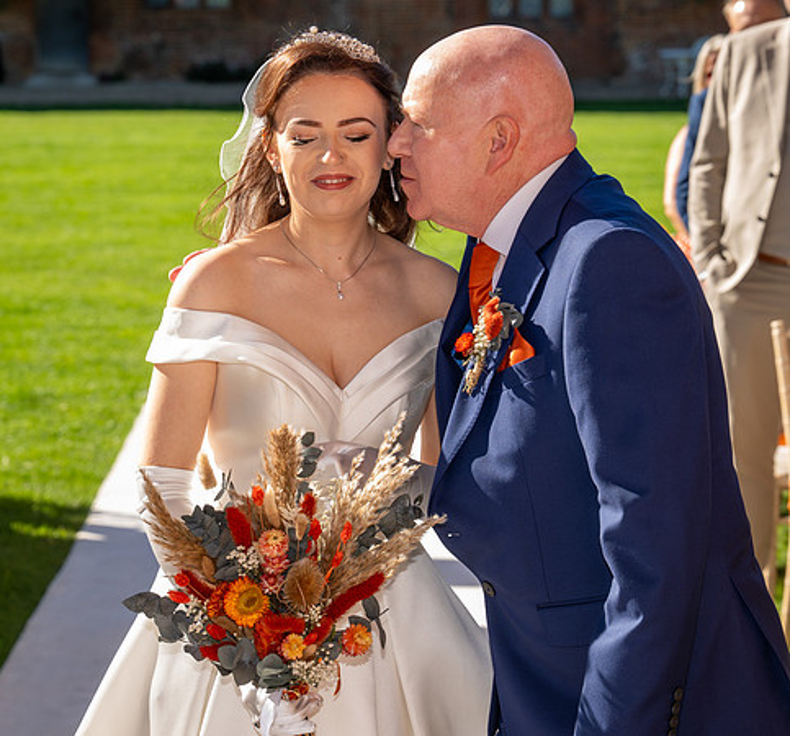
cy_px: 244
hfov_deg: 15.7
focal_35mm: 115
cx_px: 397
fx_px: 2868
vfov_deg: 14.6
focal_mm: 70
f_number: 5
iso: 80
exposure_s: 1/200
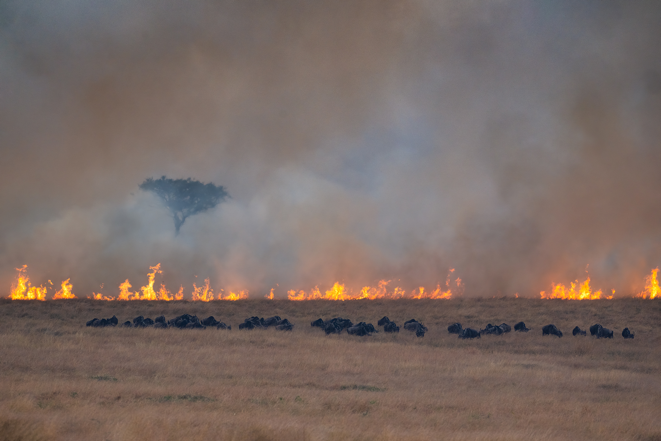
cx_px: 330
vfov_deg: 2.3
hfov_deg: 3.4
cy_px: 220
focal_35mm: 600
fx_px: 11016
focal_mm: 600
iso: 800
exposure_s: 1/200
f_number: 8
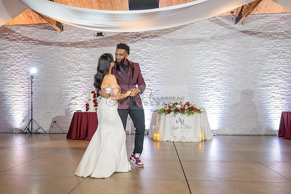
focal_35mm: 34
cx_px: 128
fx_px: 273
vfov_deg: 39.0
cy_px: 111
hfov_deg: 55.9
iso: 2000
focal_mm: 28
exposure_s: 1/200
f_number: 2.8
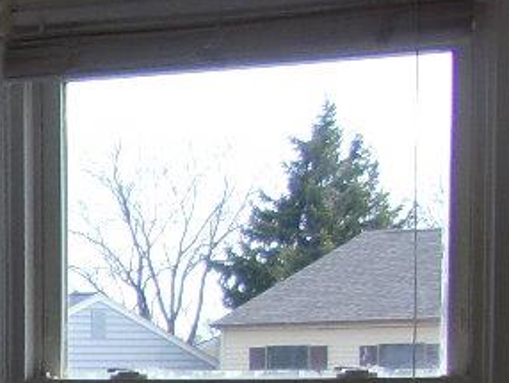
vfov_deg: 8.0
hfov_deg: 9.7
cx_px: -689
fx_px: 2664
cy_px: 652
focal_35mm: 181
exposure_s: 1/320
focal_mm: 6.3
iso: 64
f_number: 2.8
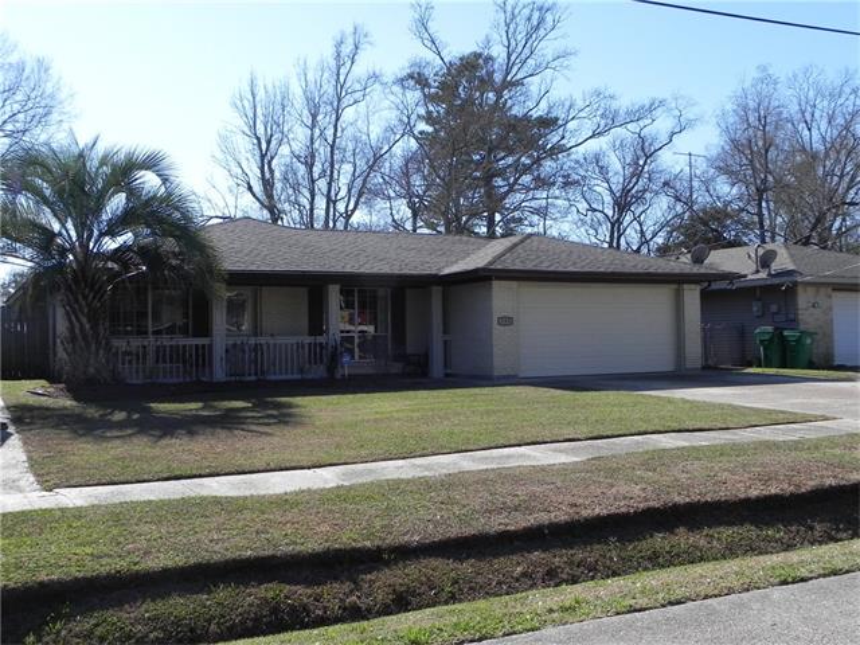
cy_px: 322
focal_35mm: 37
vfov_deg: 38.7
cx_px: 430
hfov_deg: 50.1
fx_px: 919
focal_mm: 6.6
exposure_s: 1/400
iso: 160
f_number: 6.3
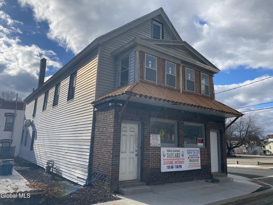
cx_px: 136
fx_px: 205
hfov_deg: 67.3
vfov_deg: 53.1
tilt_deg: +7.9
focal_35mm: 26
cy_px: 102
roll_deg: -0.8
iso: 32
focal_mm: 4.25
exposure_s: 1/3731
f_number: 1.8
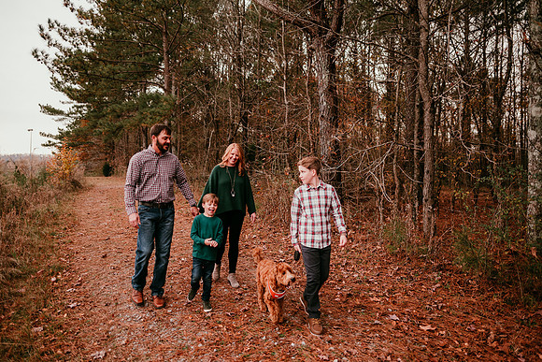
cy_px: 181
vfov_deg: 53.2
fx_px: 361
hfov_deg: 73.7
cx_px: 271
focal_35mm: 24
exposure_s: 1/160
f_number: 2.2
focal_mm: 24
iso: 100
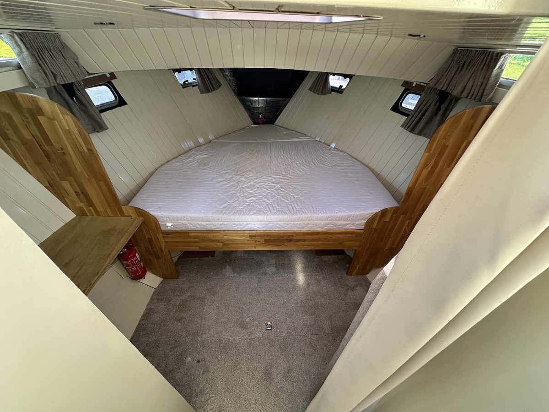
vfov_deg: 85.7
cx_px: 274
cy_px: 206
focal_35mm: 14
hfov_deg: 102.1
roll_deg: -3.7
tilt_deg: -36.3
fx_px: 222
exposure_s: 1/99
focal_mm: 2.22
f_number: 2.2
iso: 160
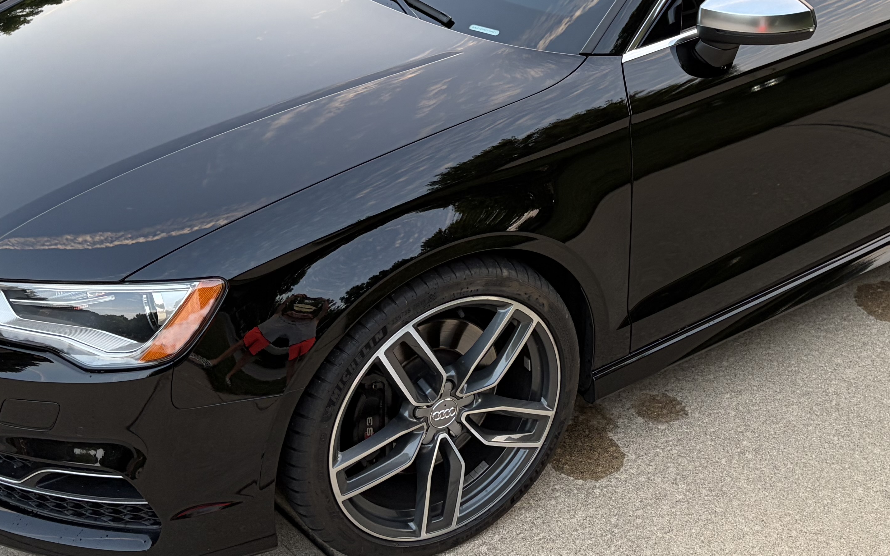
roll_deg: -0.7
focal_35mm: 55
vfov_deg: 22.9
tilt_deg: -21.2
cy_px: 43
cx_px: 557
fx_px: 1334
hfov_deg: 36.7
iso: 125
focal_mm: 5.96
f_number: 1.6
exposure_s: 1/121
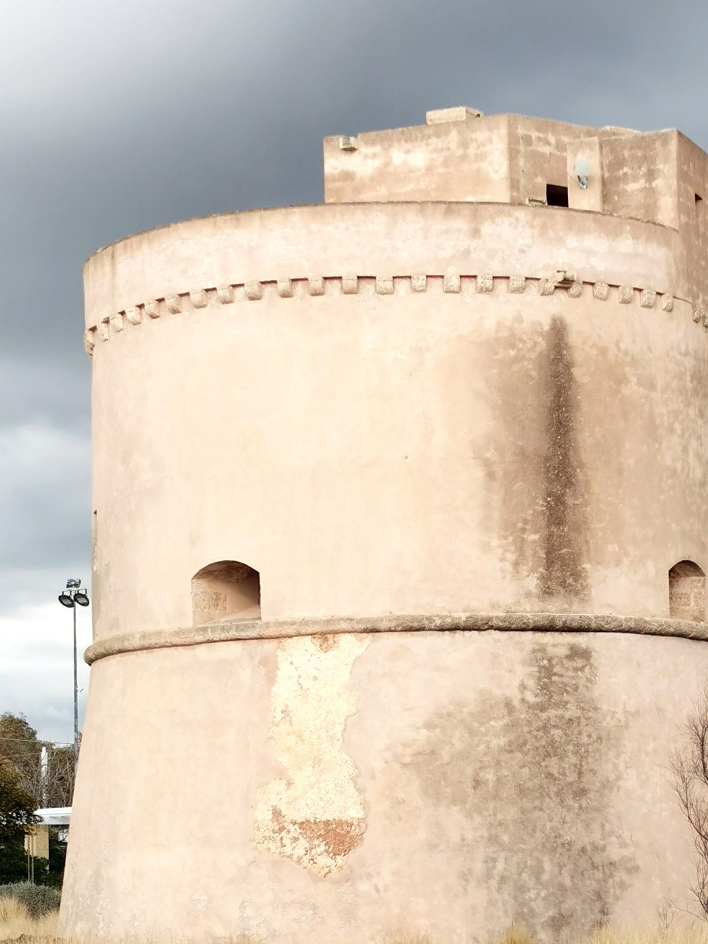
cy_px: 658
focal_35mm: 107
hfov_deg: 13.8
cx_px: 463
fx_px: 2918
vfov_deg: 18.3
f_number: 1.6
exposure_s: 1/597
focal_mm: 5.56
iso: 50
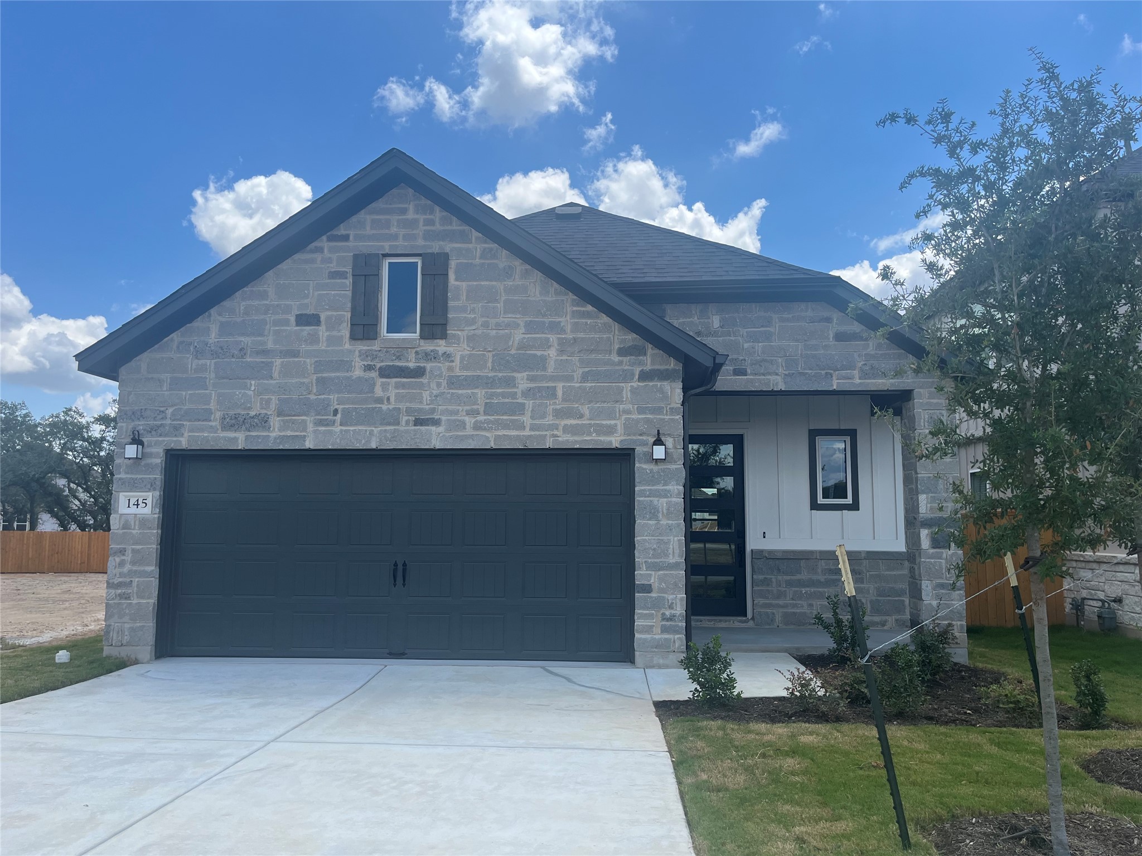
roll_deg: -0.9
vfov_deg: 53.1
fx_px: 858
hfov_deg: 67.3
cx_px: 571
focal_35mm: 26
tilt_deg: +4.6
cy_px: 428
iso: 50
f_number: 1.6
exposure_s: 1/2688
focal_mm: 5.1
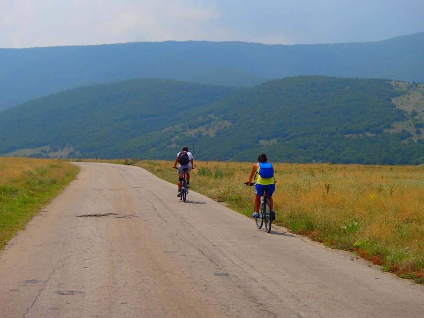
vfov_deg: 20.2
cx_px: 212
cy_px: 159
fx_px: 894
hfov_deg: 26.7
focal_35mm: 73
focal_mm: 13.09
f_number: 16
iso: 100
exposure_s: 1/160
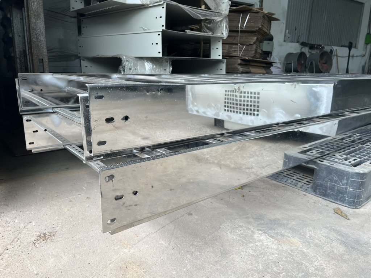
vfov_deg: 53.1
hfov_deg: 67.3
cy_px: 139
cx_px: 186
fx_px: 279
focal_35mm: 26
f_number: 1.6
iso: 40
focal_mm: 5.1
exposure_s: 1/122
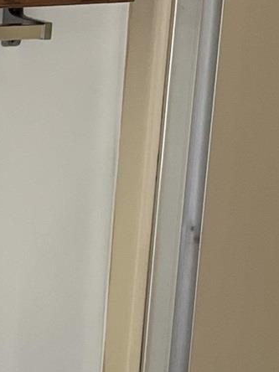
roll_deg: -0.5
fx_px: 1451
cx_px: -138
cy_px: 219
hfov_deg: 10.6
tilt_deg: -12.9
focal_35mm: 135
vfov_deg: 14.6
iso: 125
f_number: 1.6
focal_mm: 5.1
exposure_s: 1/102
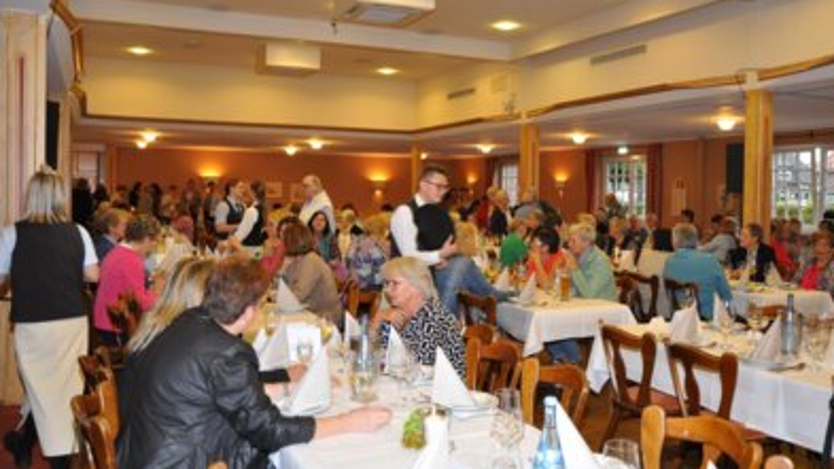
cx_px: 420
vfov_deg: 35.0
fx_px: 741
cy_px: 204
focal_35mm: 34
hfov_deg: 58.7
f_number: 4
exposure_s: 1/60
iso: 800
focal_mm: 21
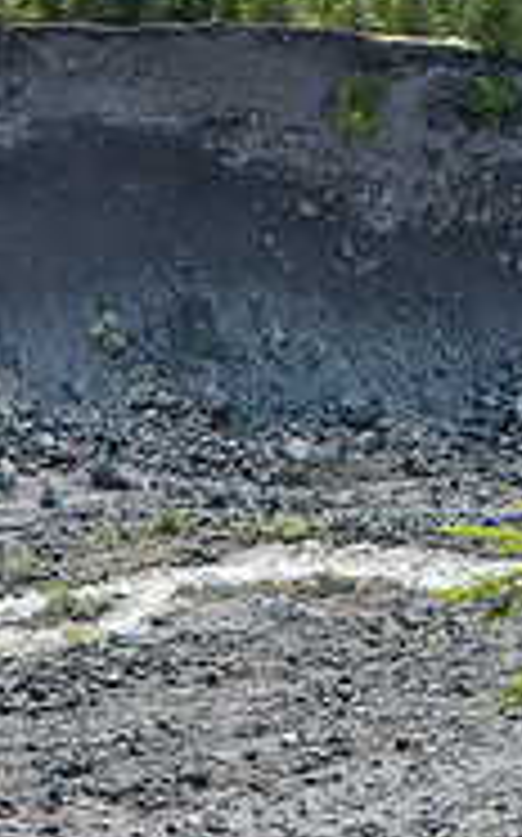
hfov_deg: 15.4
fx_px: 1915
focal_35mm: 84
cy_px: 909
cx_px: 94
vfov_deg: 23.2
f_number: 5
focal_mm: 23
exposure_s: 1/1250
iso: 200
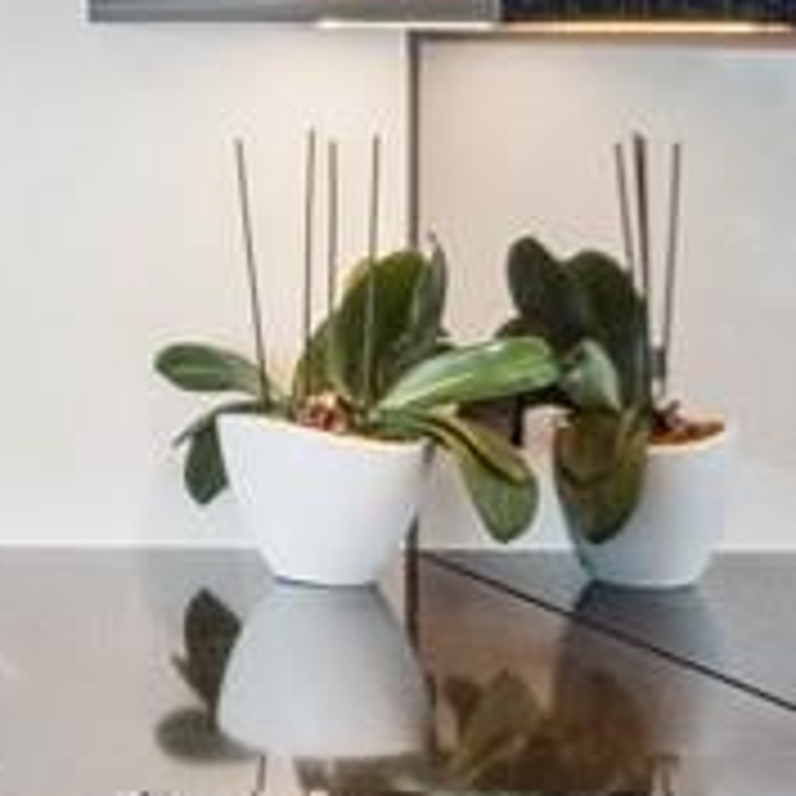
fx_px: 3746
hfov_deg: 10.9
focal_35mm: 144
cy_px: -36
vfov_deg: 12.0
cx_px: -861
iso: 1600
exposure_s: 1/30
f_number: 7.1
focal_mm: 9
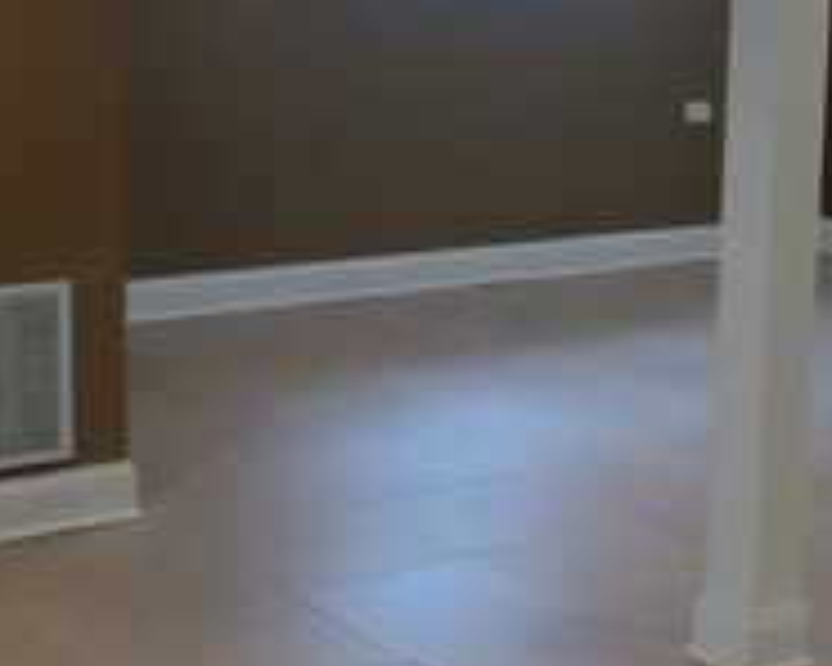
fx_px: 1995
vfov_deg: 18.9
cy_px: 284
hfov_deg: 22.6
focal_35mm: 81
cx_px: 850
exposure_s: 1/30
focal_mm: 4.3
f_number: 3
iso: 320
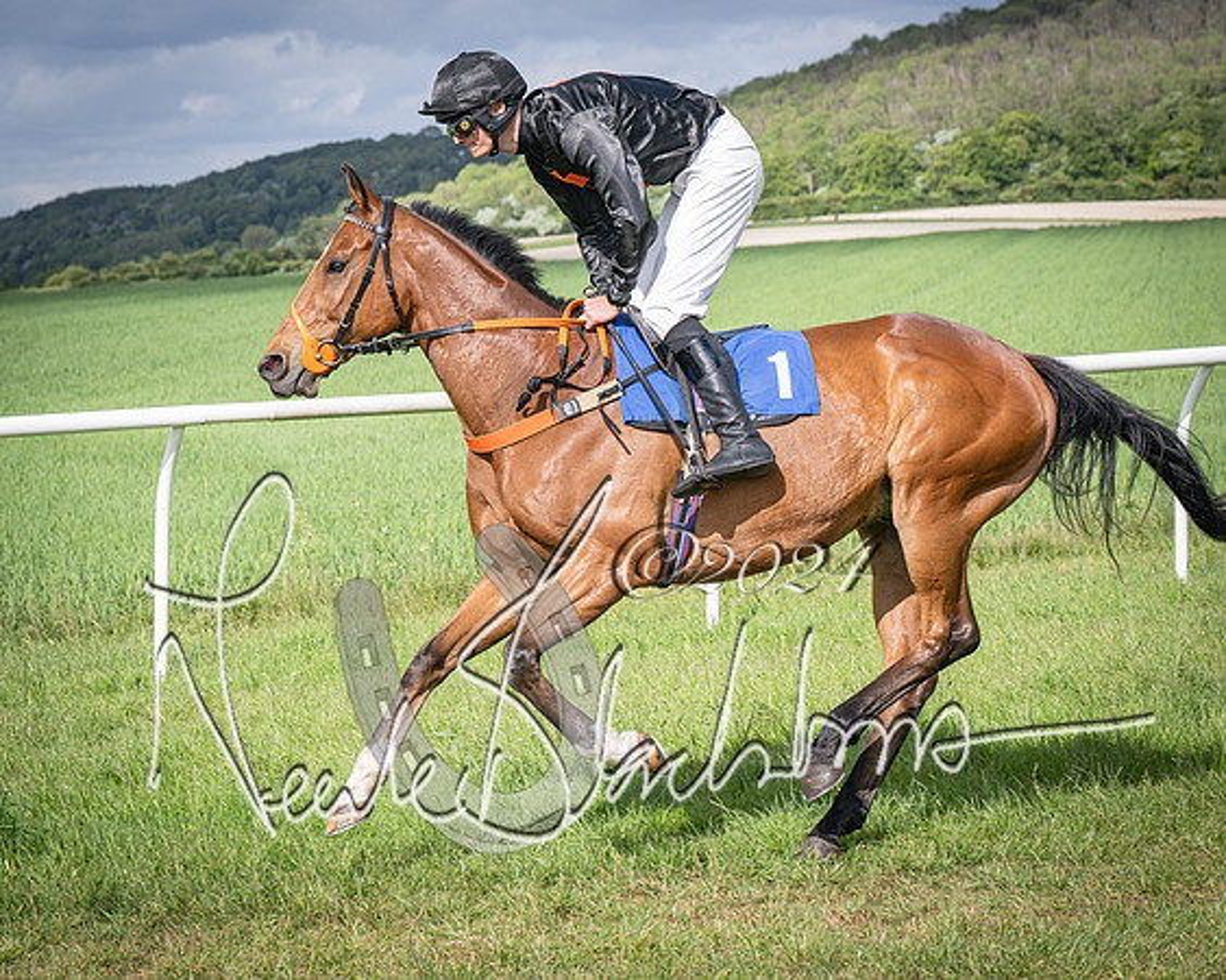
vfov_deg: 12.9
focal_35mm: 119
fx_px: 4319
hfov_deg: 16.1
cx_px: 485
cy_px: 493
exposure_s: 1/2500
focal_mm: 70
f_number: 5
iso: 400
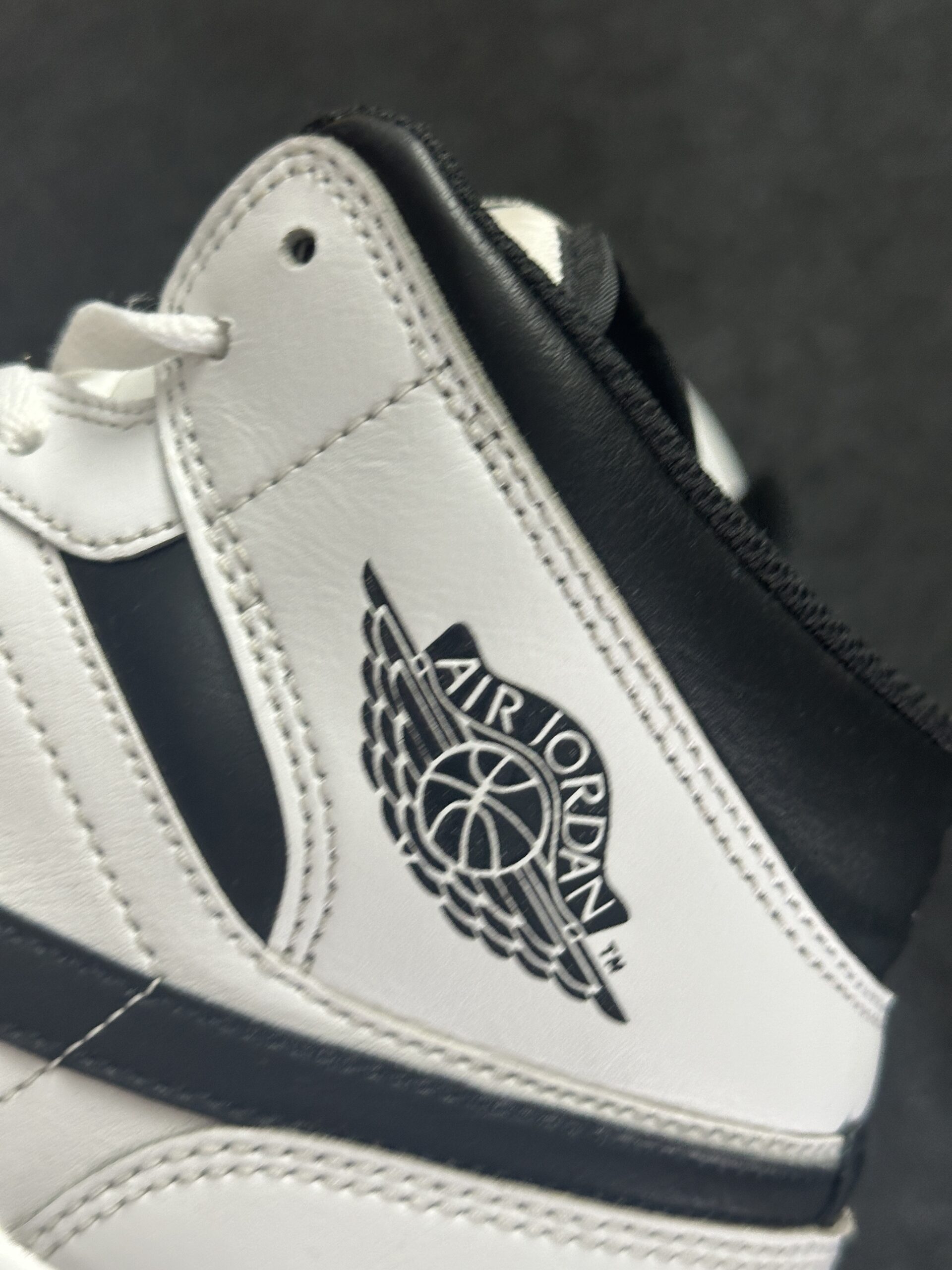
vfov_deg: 39.7
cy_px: 635
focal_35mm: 48
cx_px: 476
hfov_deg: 30.3
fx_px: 1760
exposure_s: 1/50
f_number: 1.78
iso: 160
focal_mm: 6.86
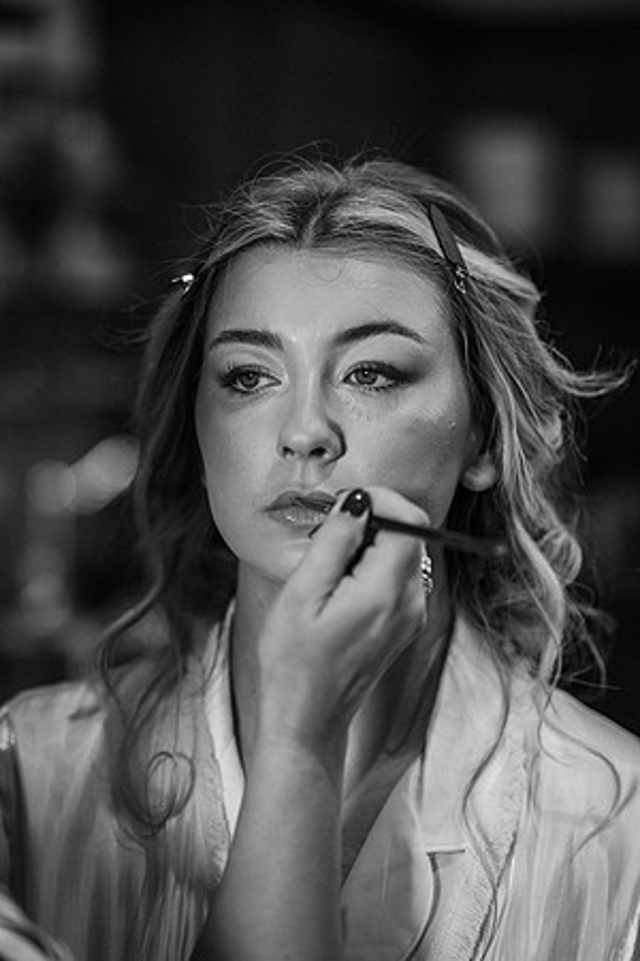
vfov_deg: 23.9
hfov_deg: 16.1
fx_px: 2266
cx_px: 320
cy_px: 480
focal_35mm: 85
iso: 220
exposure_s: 1/200
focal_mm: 85
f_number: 2.2
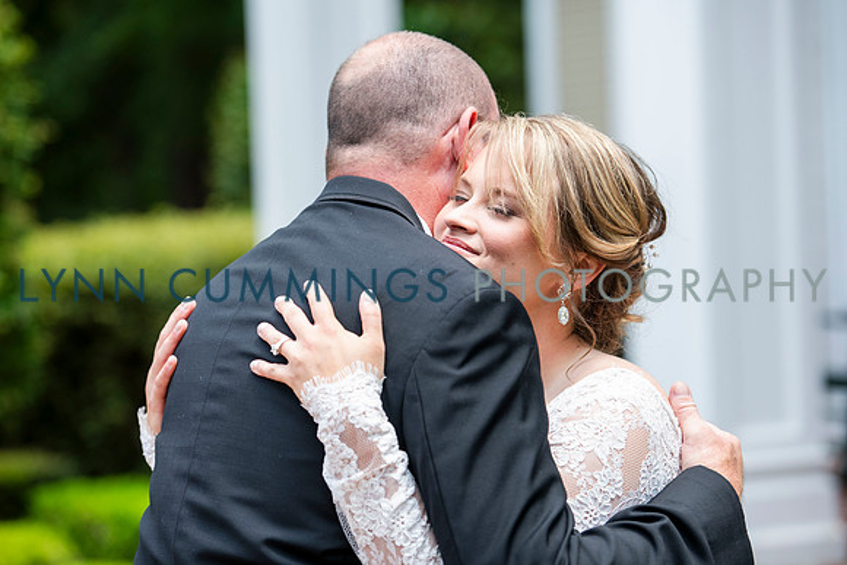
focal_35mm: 122
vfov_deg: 11.2
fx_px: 2871
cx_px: 424
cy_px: 282
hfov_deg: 16.8
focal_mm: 122
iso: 500
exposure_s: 1/1000
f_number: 3.5
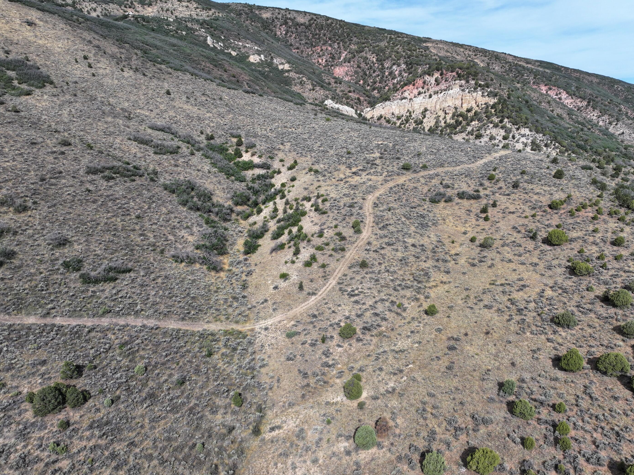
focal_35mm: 26
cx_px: 332
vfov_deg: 53.0
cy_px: 248
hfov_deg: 67.3
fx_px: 476
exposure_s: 1/1600
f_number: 2.8
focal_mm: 12.29
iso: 120
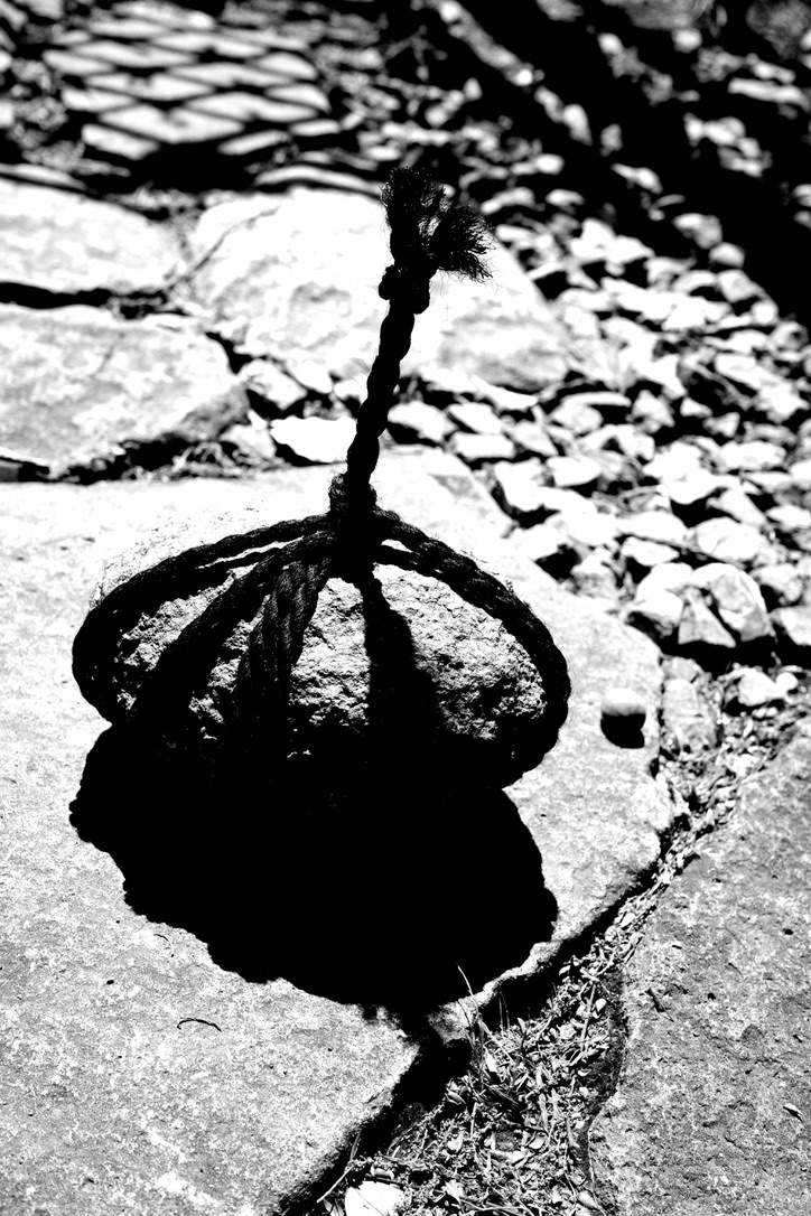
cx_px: 406
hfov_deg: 33.4
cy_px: 608
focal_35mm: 40
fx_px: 1352
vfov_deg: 48.5
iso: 200
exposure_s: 1/400
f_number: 5.6
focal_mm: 26
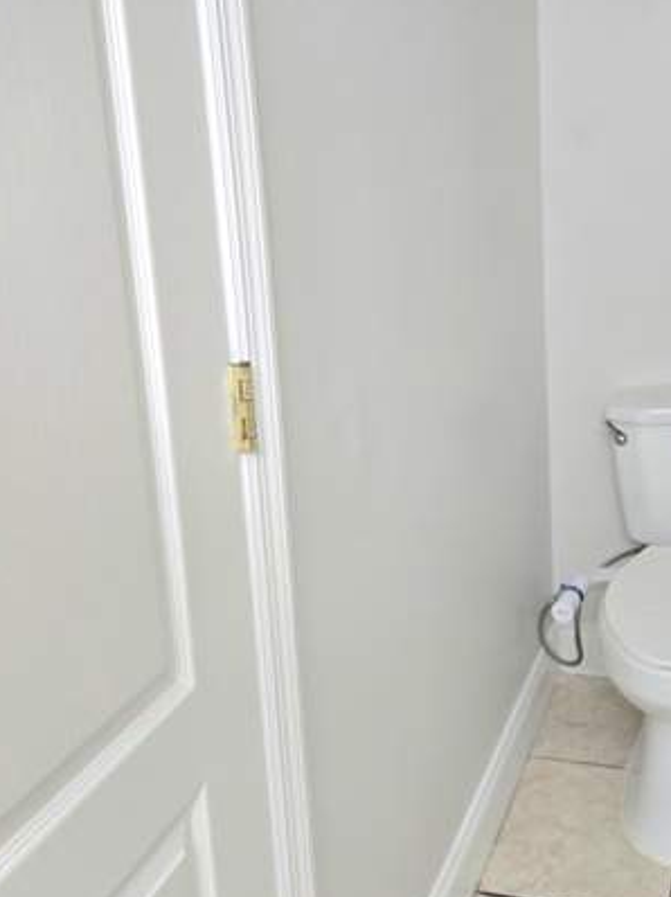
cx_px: 516
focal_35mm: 37
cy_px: 385
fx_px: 957
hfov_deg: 37.5
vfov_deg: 50.0
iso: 500
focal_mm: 5.4
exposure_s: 1/120
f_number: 1.8
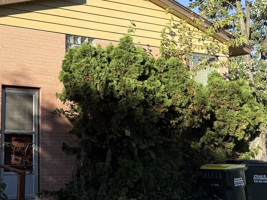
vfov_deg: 26.2
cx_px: -16
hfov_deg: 31.5
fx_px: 424
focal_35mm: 55
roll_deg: -1.8
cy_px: 46
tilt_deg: +12.1
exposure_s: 1/3021
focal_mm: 6.76
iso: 80
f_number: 1.78
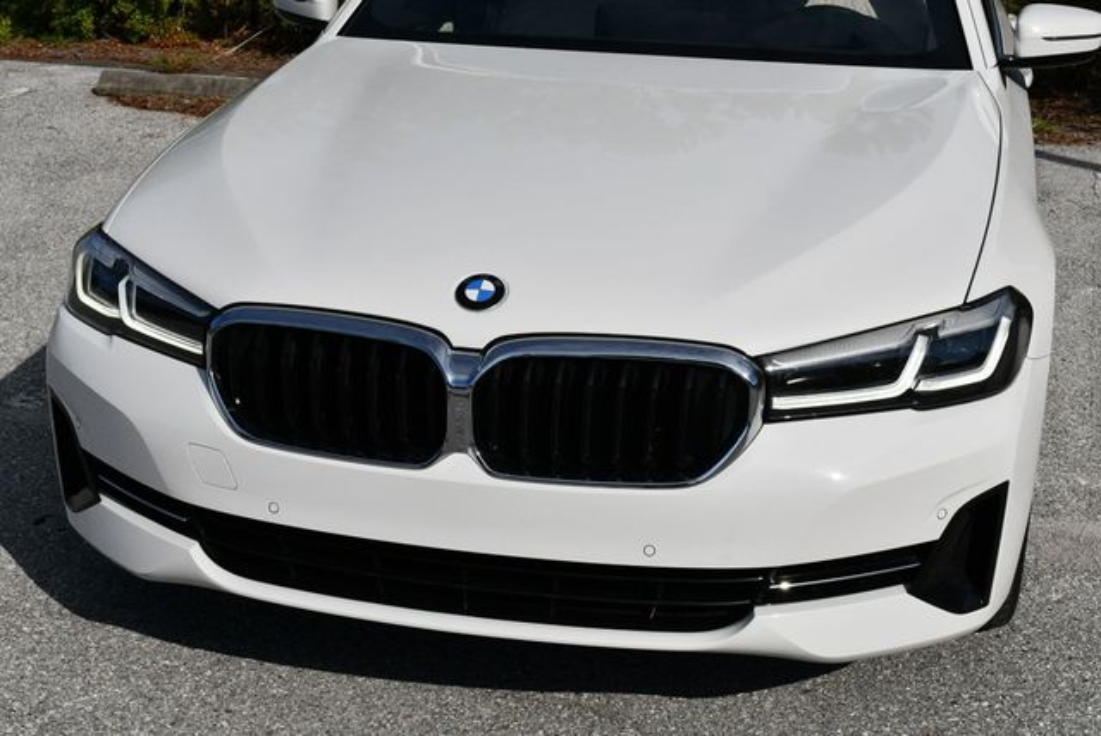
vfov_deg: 23.4
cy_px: 368
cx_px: 550
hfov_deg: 34.5
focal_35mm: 58
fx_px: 1775
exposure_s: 1/400
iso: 100
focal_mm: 29
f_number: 10
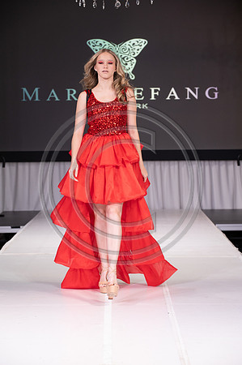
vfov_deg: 20.0
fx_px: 1031
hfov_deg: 13.4
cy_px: 182
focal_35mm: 102
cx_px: 121
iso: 2000
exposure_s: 1/400
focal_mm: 102
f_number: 5.6
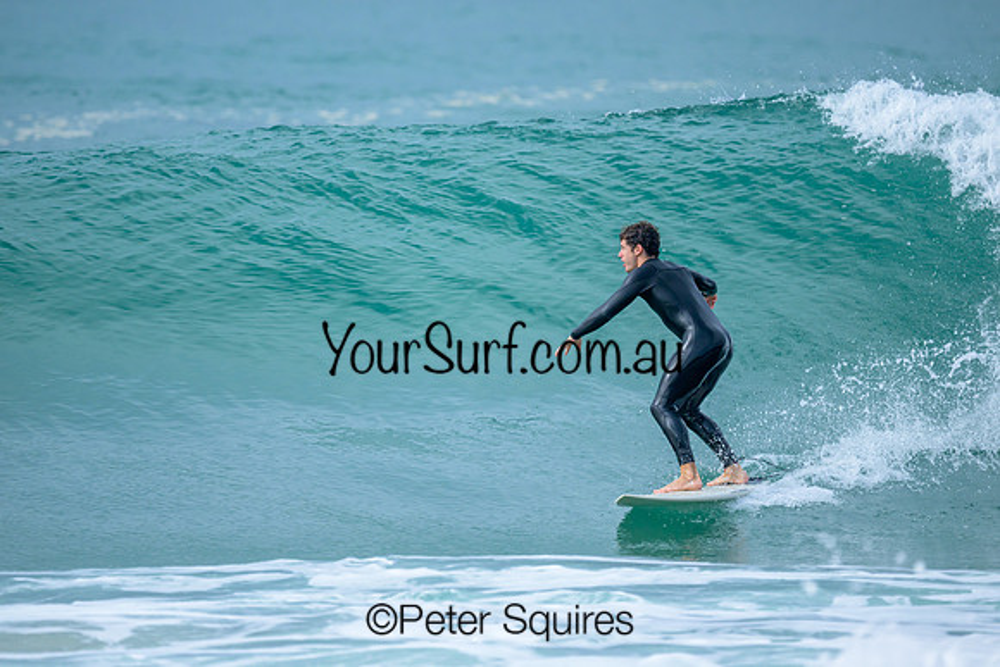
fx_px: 22985
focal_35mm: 827
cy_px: 322
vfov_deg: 1.7
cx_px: 517
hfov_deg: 2.5
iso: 500
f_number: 6.3
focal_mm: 800
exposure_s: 1/2000
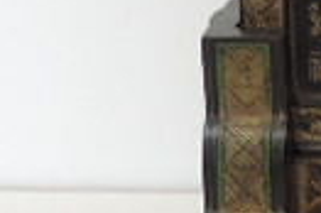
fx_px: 1363
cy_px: -32
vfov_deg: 8.9
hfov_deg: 12.6
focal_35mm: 153
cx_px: 507
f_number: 3.1
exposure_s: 1/15
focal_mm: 5.3
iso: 400
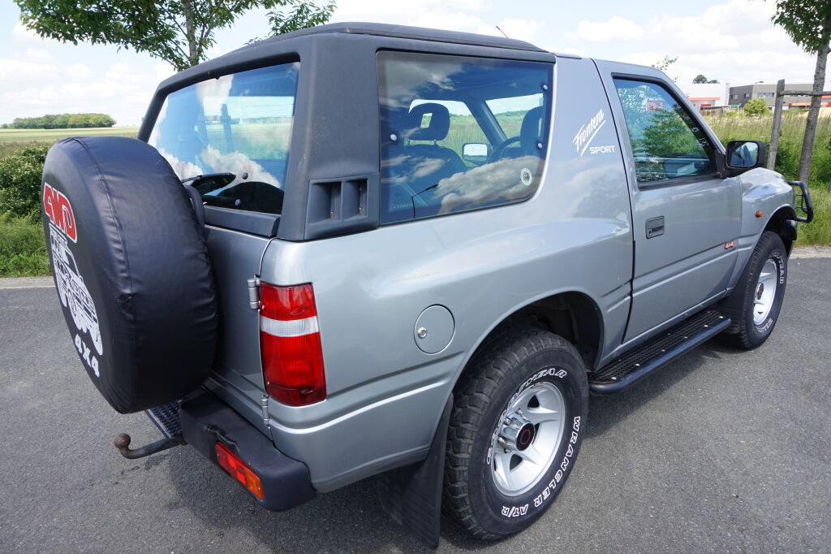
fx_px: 554
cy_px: 277
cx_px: 416
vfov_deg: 53.1
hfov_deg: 73.8
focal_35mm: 24
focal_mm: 16
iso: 100
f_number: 9
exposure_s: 1/80
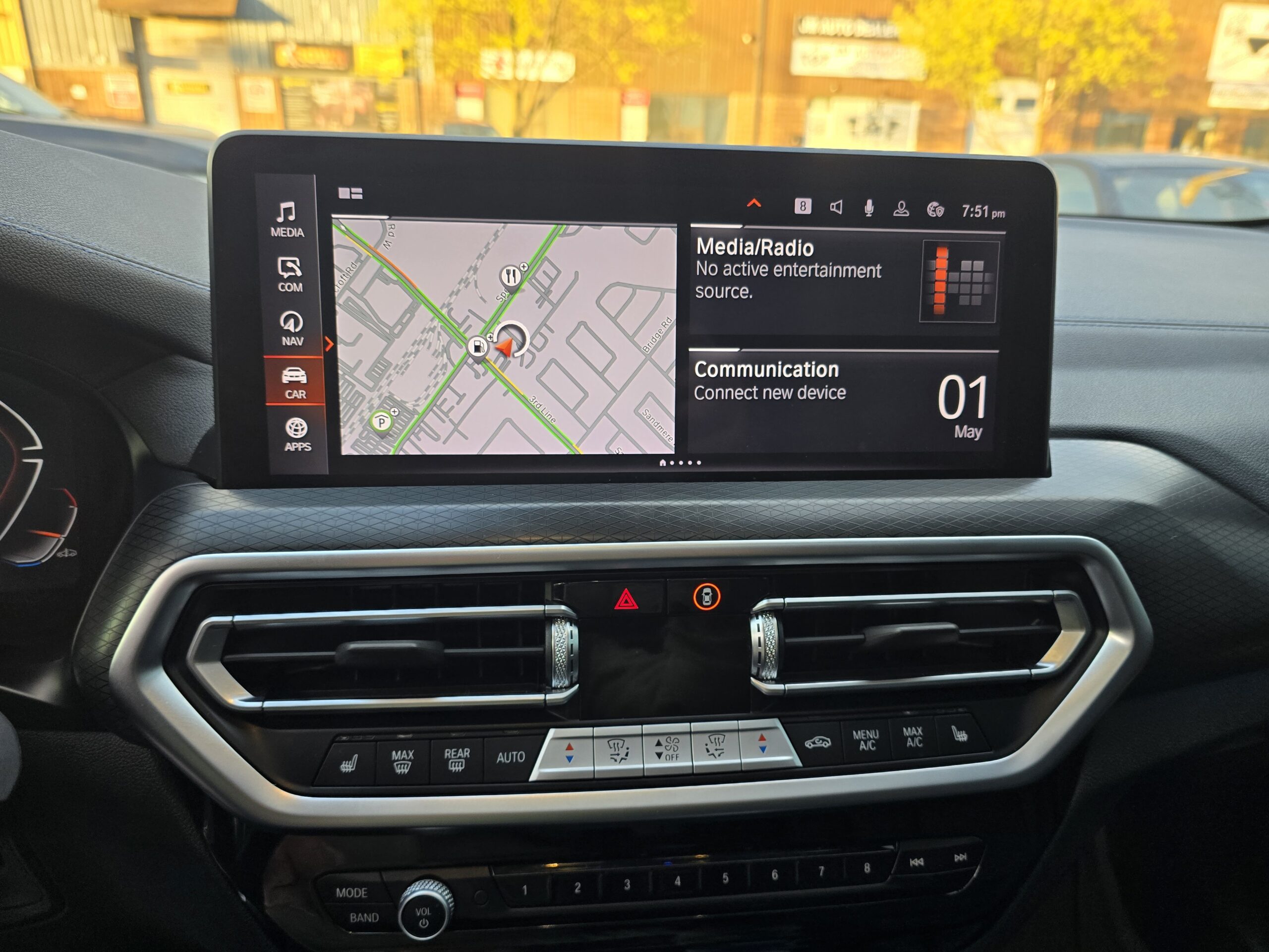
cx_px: 634
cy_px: 476
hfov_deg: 73.9
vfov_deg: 58.9
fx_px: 843
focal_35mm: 23
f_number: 1.7
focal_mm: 6.3
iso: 200
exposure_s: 1/120
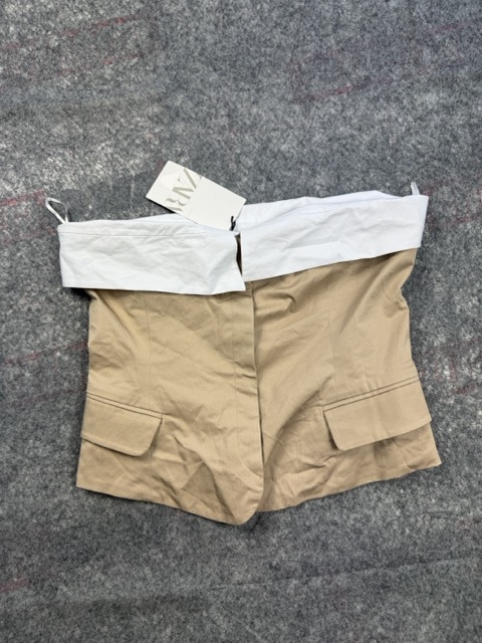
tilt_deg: -61.3
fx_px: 446
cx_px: 241
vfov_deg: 71.6
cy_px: 322
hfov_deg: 56.8
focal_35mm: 24
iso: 64
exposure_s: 1/217
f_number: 1.78
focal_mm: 6.76
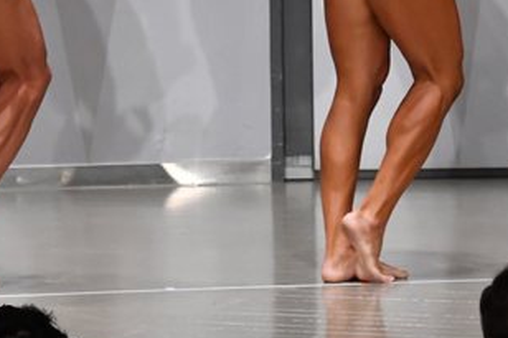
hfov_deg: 4.0
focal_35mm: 509
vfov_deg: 2.7
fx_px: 7178
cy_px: -63
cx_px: -16
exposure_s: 1/400
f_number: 5.6
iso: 6400
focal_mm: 135
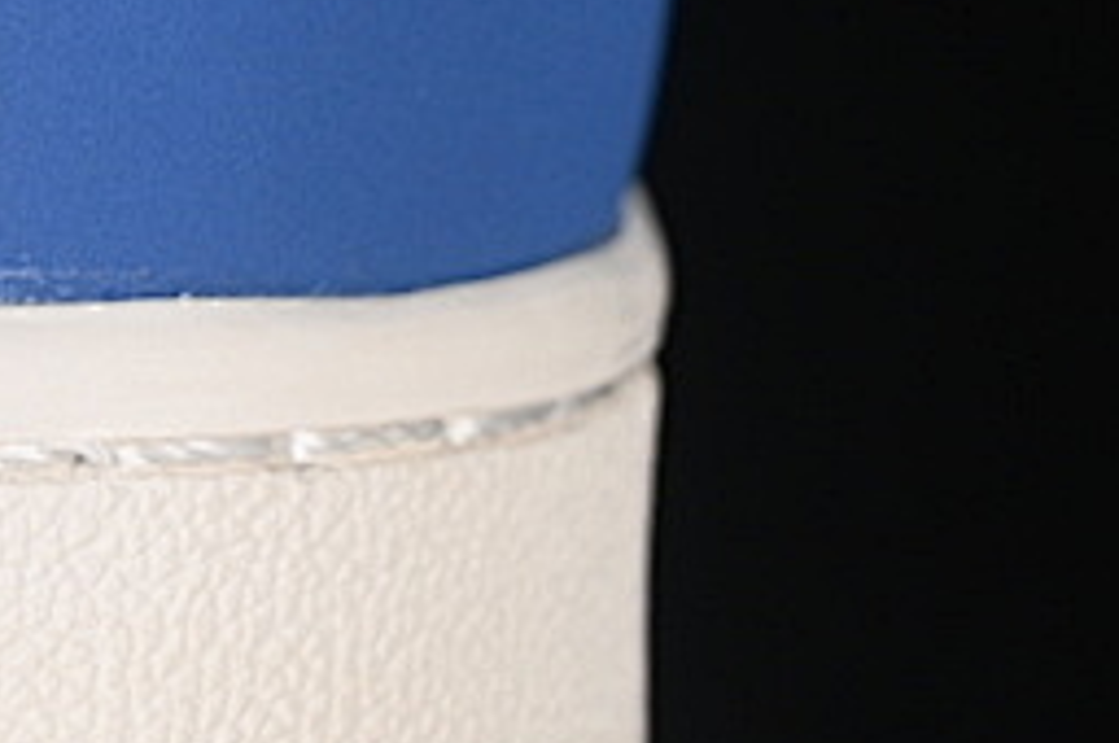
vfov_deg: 4.3
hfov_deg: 6.4
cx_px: -481
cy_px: -420
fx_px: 9841
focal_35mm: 317
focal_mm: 50
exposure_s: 1/80
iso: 160
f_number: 7.1
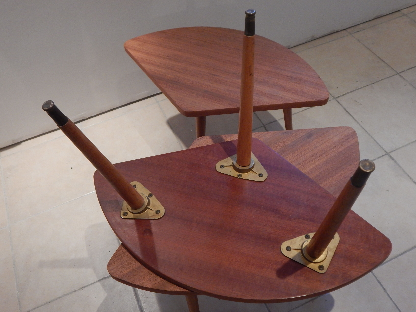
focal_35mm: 34
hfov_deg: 54.0
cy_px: 156
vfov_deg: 41.8
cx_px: 208
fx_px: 409
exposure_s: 1/30
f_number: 3.3
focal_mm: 6.1
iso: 360
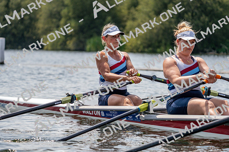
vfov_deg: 6.9
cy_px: 76
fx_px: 1272
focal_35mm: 200
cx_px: 114
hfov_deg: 10.3
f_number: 5.6
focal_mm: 200
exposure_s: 1/1600
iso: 200
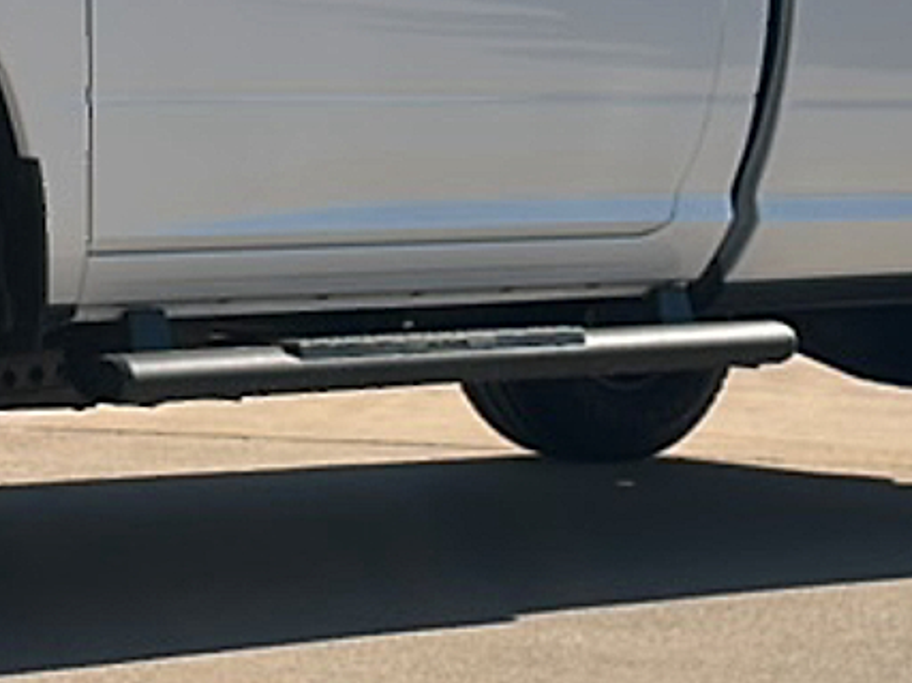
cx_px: 98
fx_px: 2870
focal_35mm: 109
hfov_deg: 17.8
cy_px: -79
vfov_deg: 13.3
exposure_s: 1/7692
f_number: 1.78
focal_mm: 6.86
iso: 80
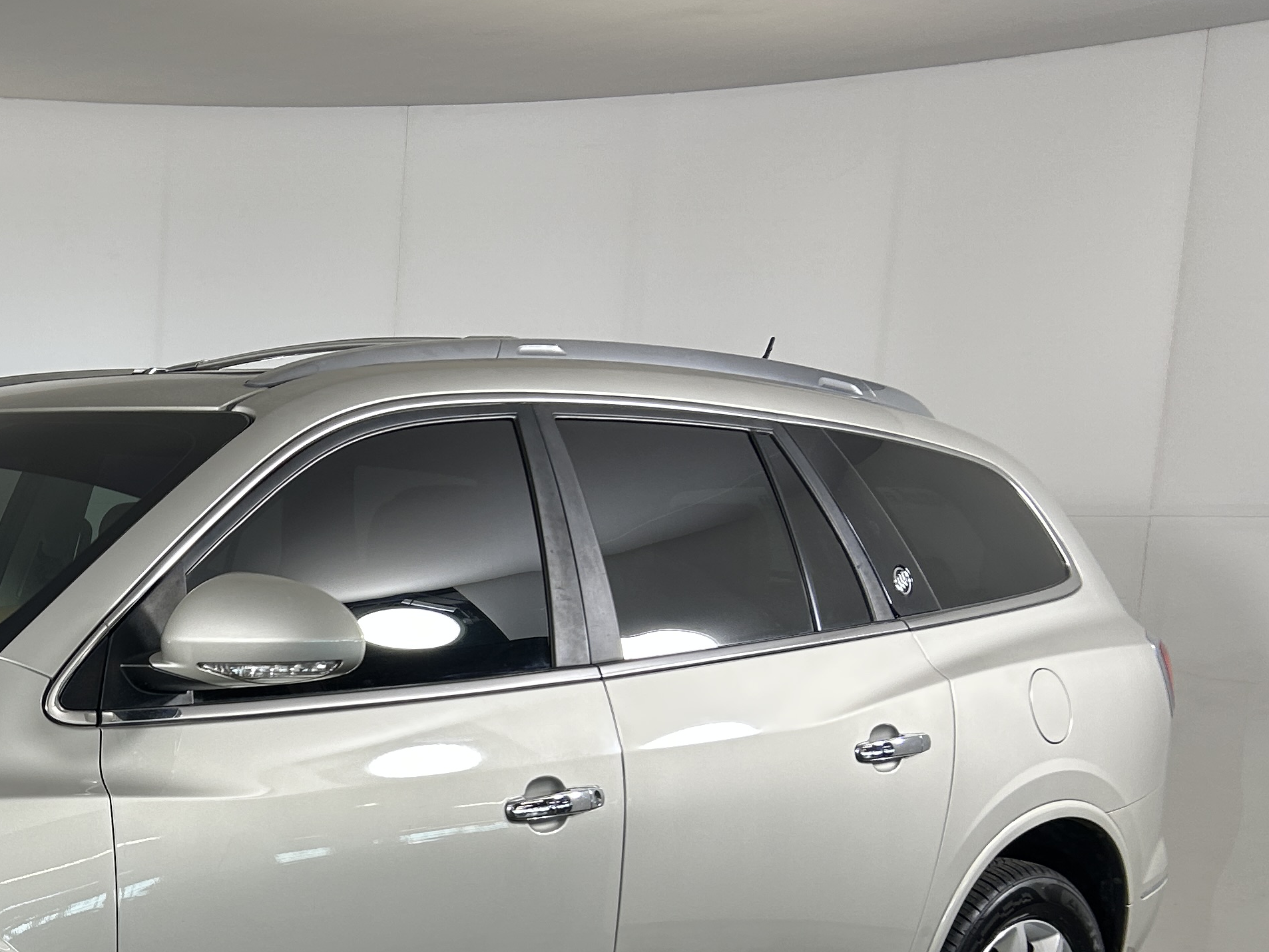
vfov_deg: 25.7
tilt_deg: -8.6
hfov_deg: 31.8
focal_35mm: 55
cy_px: 869
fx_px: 2017
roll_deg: -0.7
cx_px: -41
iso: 32
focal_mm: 5.7
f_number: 1.5
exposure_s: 1/151
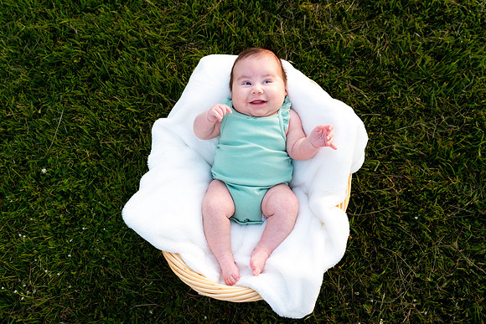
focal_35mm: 35
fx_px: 473
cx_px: 243
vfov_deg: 37.9
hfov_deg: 54.4
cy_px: 162
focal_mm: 35
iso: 800
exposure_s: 1/250
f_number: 6.3
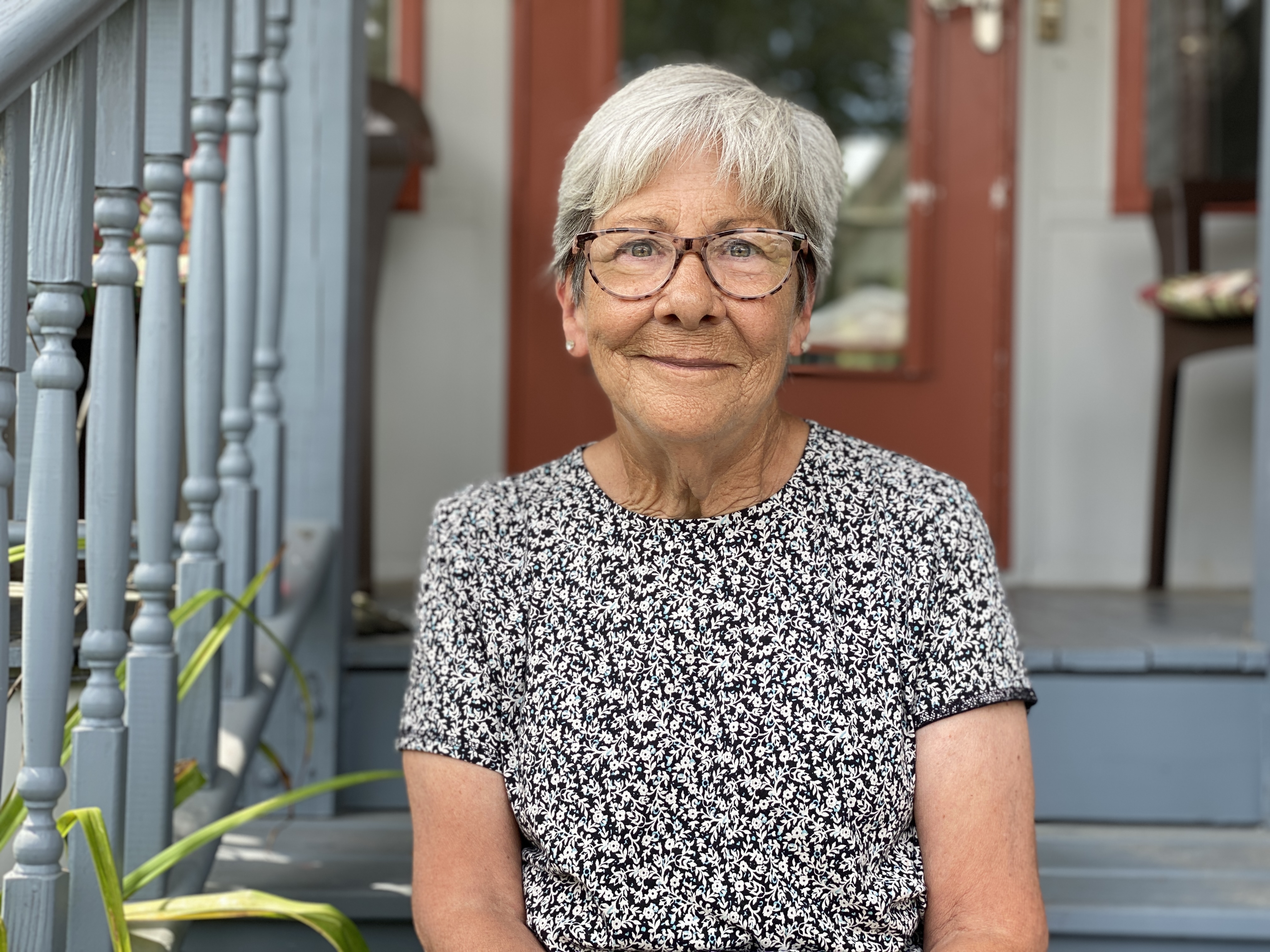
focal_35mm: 52
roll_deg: -1.2
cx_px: 635
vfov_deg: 28.0
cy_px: 476
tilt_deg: -0.2
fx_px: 1908
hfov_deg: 36.8
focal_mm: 6
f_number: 2
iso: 20
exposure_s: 1/178
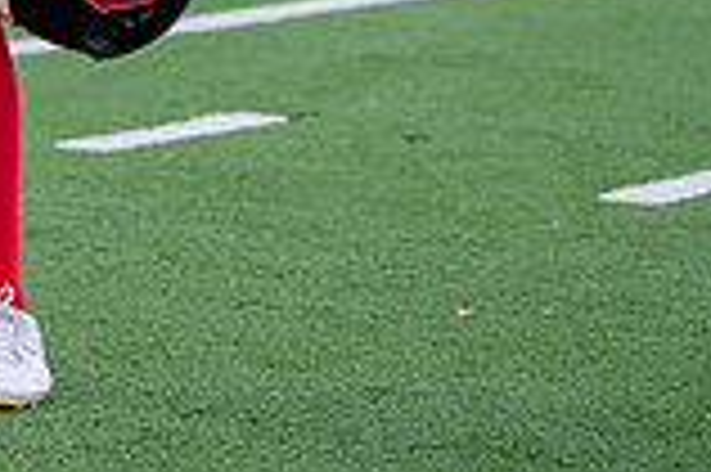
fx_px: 5070
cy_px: -384
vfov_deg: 5.3
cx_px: -166
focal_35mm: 257
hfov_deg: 7.9
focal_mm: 70
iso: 100
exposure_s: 1/500
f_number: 2.8
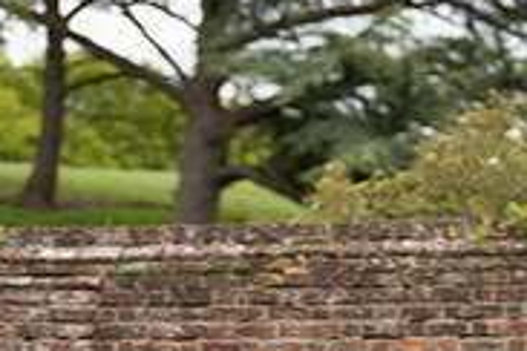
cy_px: 482
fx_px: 3996
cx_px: 760
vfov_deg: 5.0
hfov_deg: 7.4
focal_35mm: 273
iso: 320
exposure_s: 1/1000
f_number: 3.5
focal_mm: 84
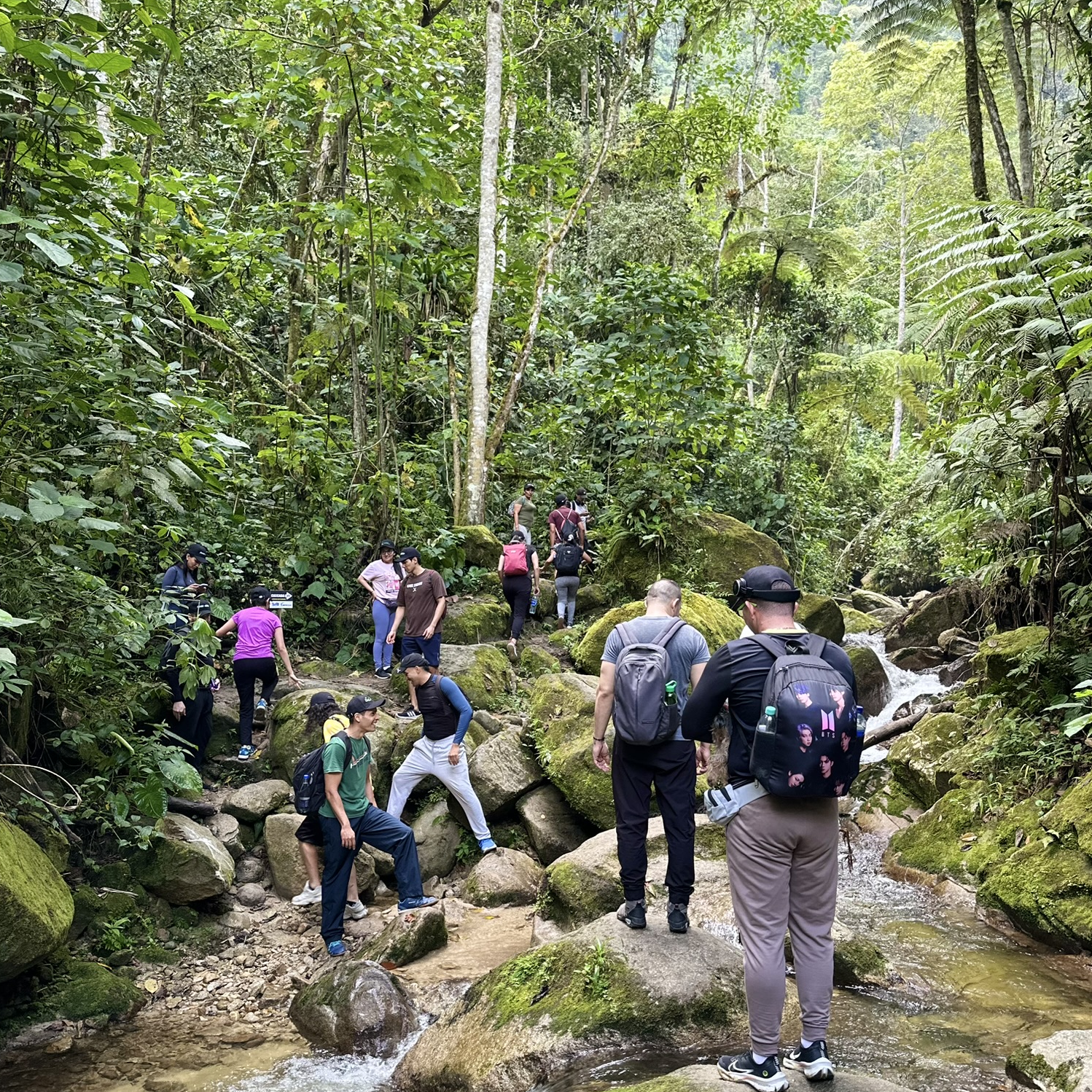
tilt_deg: +3.4
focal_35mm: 29
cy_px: 590
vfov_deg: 55.6
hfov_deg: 55.6
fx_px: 1035
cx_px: 537
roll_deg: -1.2
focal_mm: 6.86
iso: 160
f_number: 1.78
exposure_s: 1/121
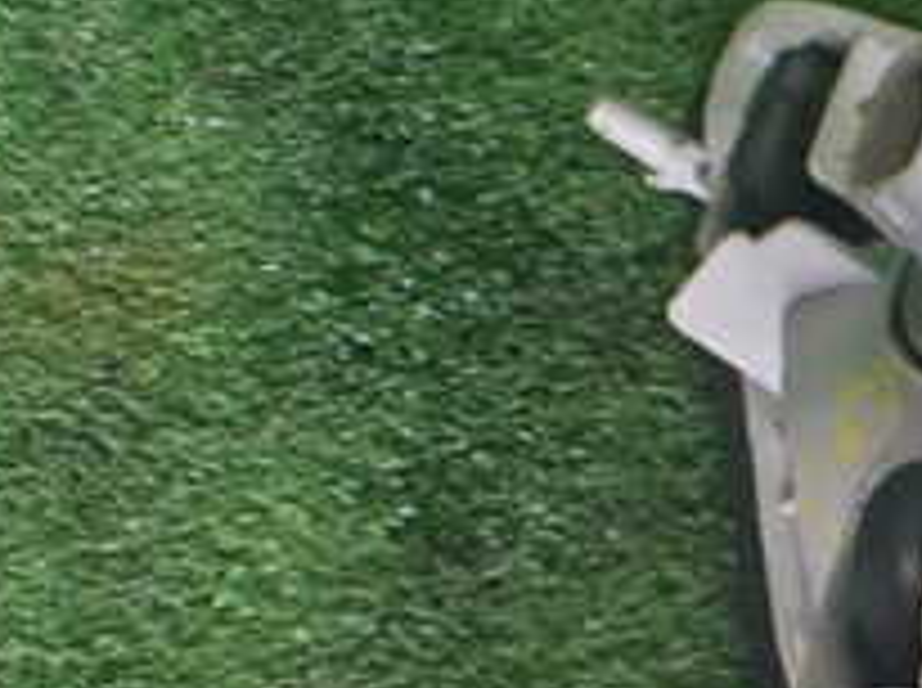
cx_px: 1286
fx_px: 2340
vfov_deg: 16.6
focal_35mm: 88
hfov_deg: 20.0
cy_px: 540
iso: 500
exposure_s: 1/125
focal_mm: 5.4
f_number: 2.3
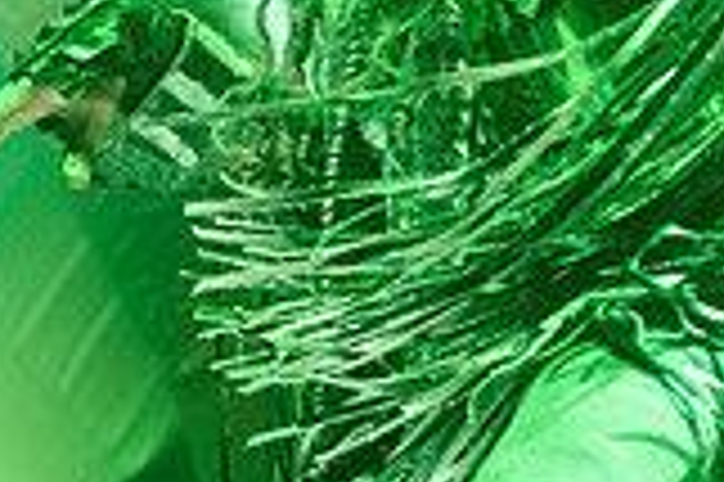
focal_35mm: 324
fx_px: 6509
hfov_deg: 6.4
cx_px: 492
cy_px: -70
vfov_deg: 4.2
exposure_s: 1/500
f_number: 4
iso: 3200
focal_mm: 80
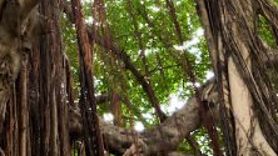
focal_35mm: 89
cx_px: -28
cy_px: -160
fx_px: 656
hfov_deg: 22.6
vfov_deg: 12.0
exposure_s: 1/8
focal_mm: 21
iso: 200
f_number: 5.6
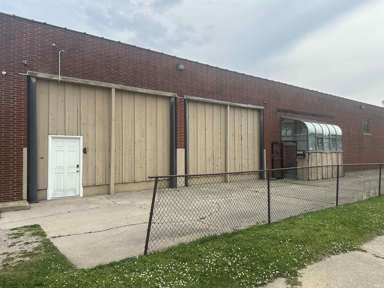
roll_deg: -0.7
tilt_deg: +2.8
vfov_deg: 56.8
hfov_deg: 71.6
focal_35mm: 24
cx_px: 192
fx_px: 266
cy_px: 144
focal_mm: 6.86
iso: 80
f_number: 1.78
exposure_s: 1/3472
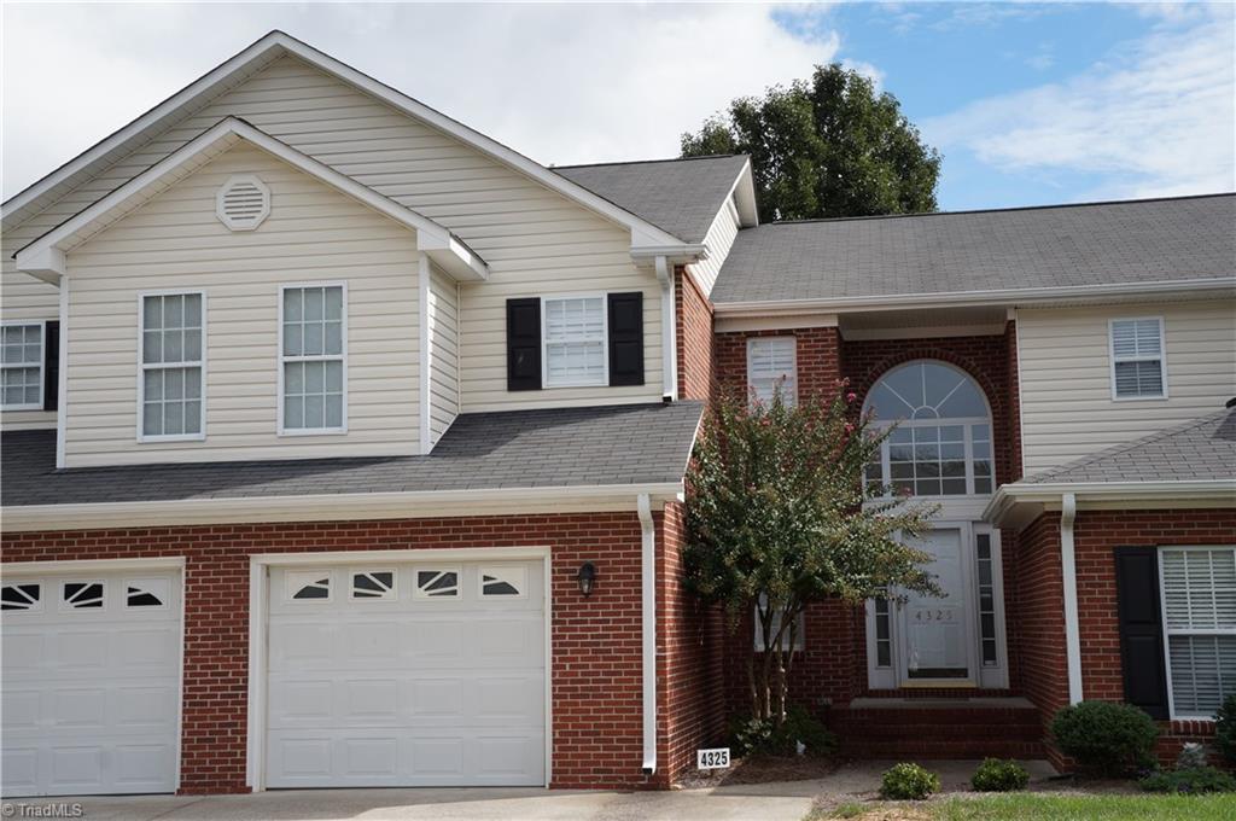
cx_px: 618
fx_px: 1646
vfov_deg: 28.0
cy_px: 410
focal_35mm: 48
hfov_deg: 41.2
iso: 100
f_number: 11
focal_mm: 32
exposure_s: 1/200
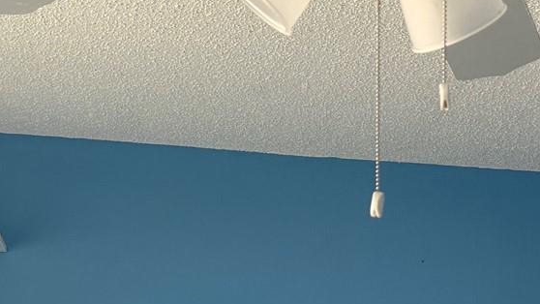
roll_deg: -0.4
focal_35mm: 75
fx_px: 1074
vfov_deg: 14.4
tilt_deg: -3.1
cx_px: 355
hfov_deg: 28.1
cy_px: 528
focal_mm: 6.76
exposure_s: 1/109
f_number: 1.78
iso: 200
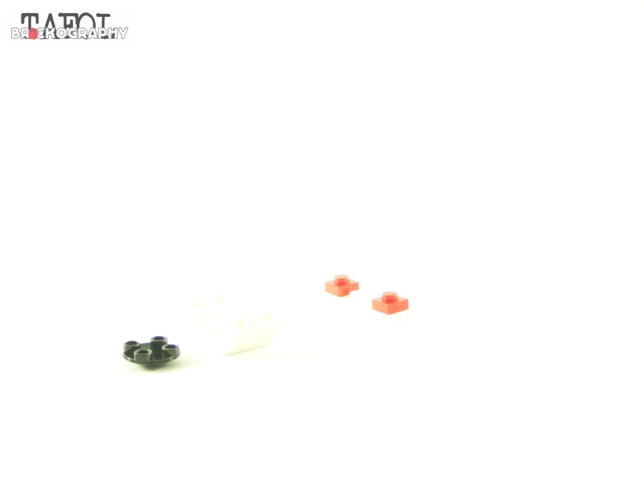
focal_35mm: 59
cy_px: 242
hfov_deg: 32.7
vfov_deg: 24.8
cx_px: 322
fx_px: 1098
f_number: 3.1
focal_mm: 9.8
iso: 400
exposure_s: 1/45
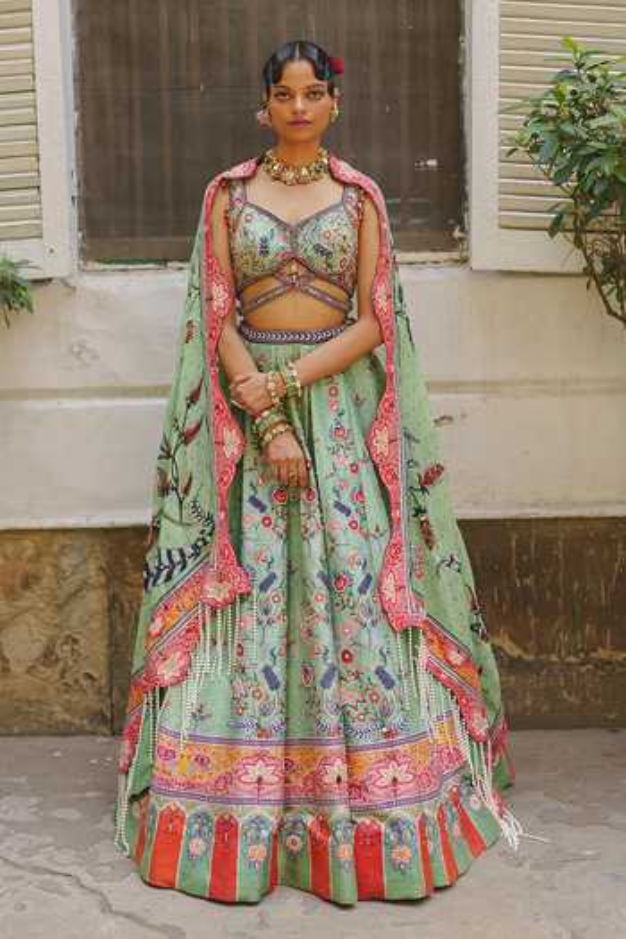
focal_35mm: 35
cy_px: 470
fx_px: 913
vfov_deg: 54.4
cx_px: 313
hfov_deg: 37.9
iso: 200
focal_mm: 35
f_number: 2
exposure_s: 1/1000
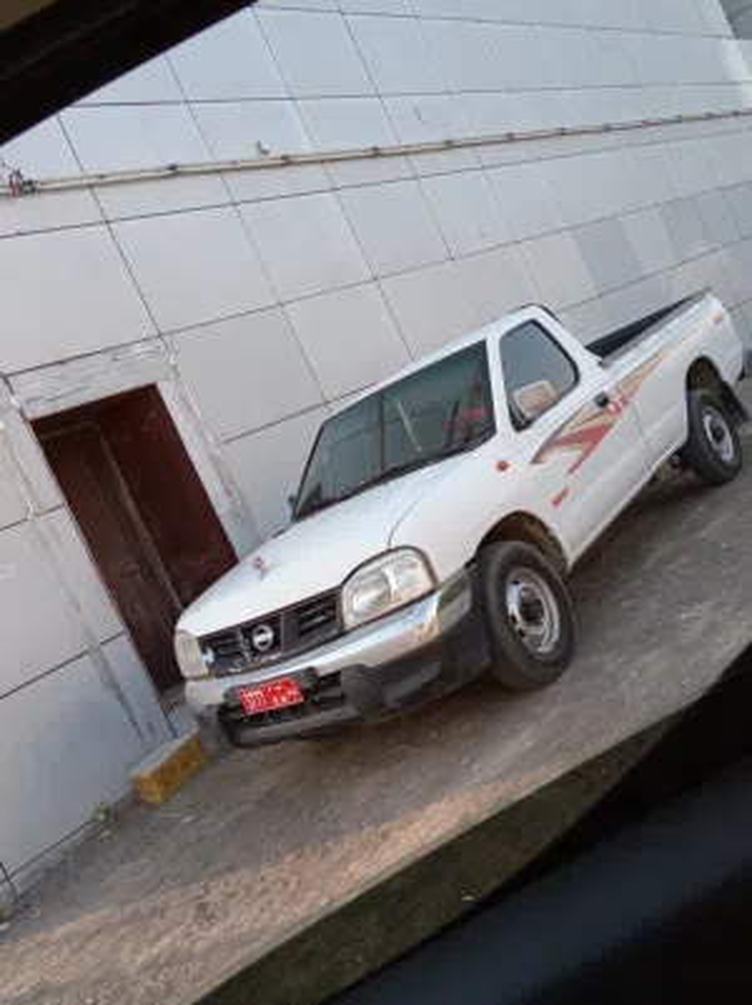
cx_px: 376
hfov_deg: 40.6
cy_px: 502
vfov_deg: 52.7
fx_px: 1015
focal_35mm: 35
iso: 100
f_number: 1.8
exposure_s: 1/246
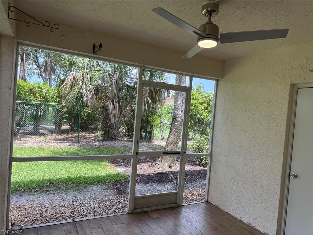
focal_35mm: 24
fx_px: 217
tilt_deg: -1.1
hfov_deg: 71.6
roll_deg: -4.9
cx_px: 156
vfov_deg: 56.8
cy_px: 118
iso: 100
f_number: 1.78
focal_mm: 6.76
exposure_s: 1/765
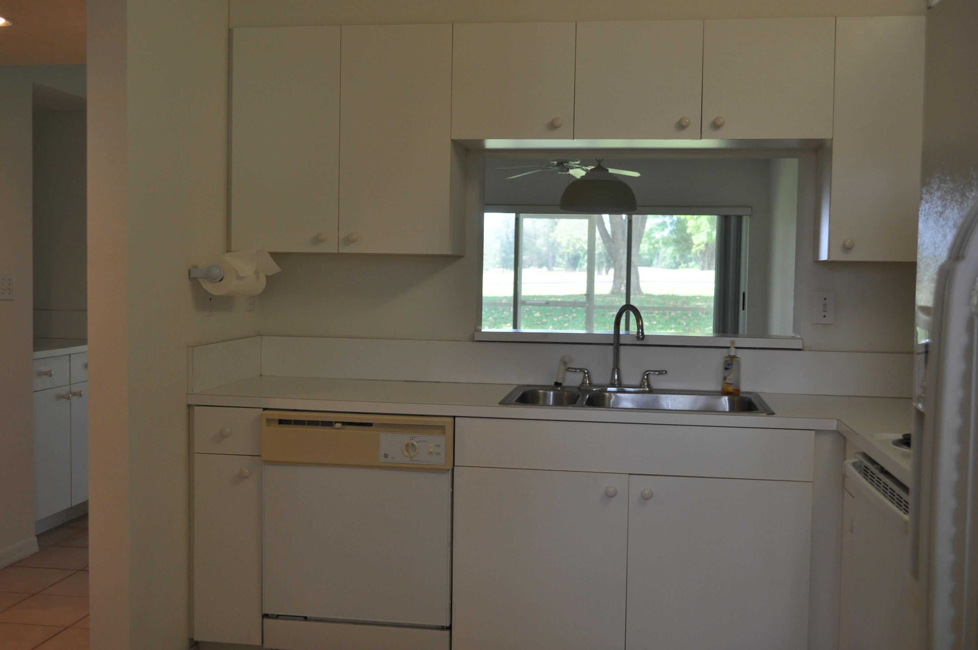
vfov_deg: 34.1
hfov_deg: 49.6
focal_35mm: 39
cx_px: 489
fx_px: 1058
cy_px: 325
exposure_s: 1/80
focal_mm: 26
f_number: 4.5
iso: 400
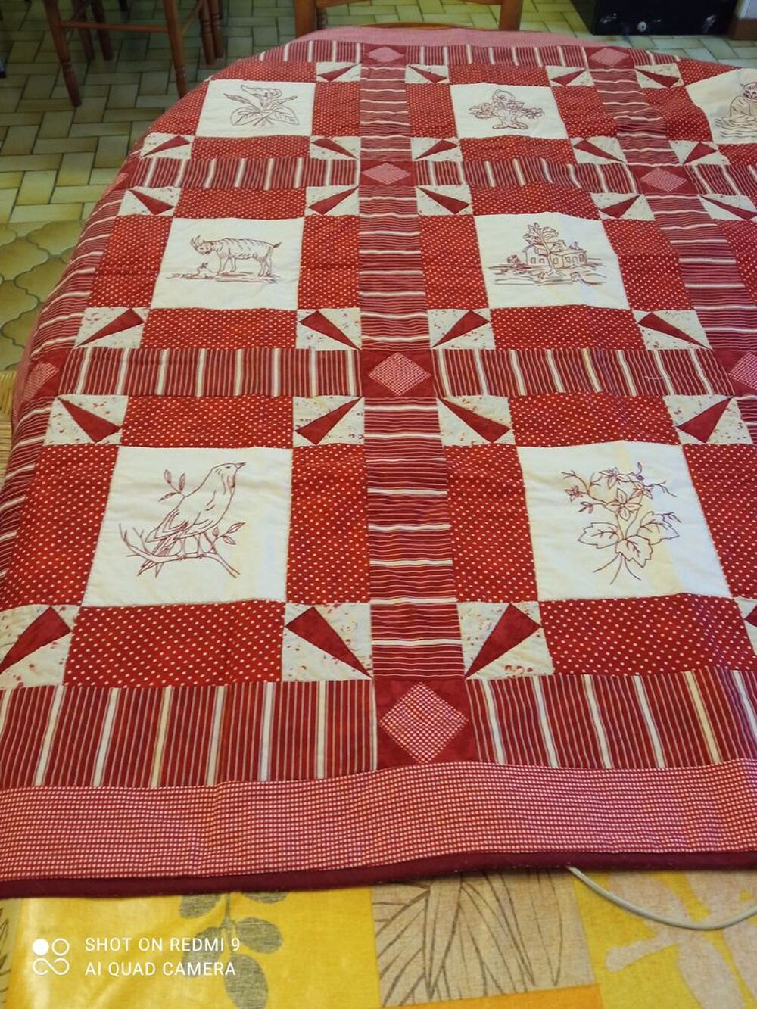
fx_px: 787
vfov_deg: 65.3
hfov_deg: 51.4
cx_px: 378
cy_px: 504
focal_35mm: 27
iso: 780
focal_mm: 3.79
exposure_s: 1/20
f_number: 2.2
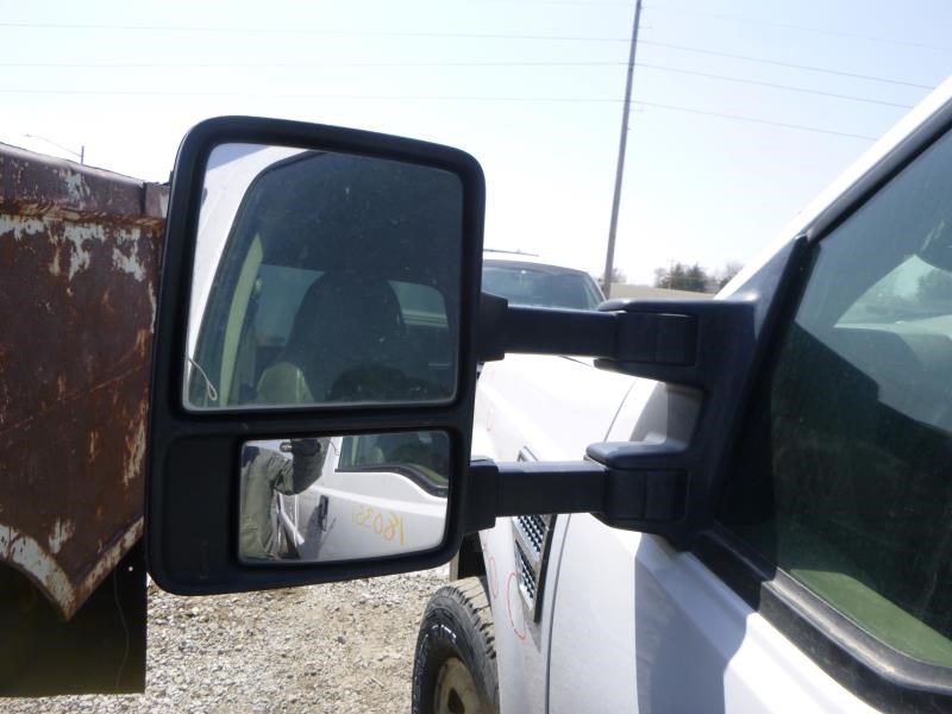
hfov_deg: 69.4
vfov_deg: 54.9
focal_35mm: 25
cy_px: 357
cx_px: 476
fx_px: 688
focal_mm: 4.5
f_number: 3.9
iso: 100
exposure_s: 1/400
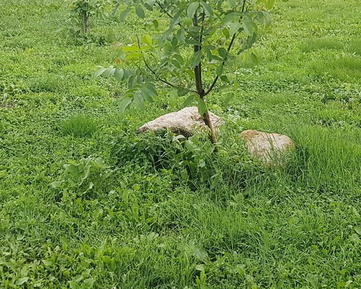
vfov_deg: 25.1
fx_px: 641
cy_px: 74
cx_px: 190
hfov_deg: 31.4
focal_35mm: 60
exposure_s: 1/654
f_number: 1.7
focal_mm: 4.2
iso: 50
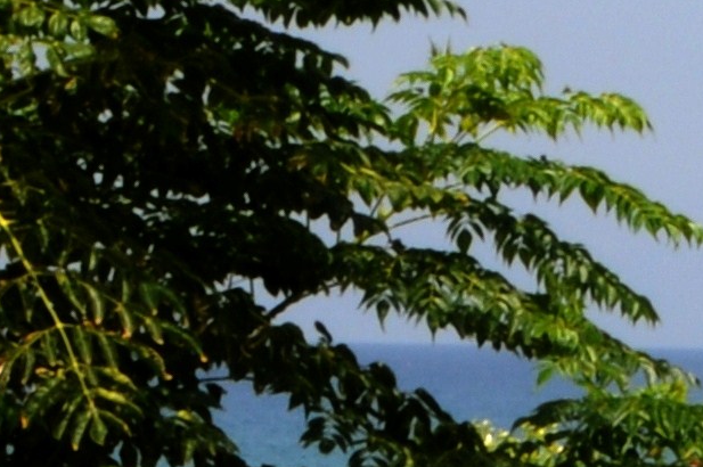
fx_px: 4877
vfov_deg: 5.4
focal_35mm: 250
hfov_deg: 7.4
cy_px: -385
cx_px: 2028
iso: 200
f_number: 22
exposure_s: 1/40
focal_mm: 24
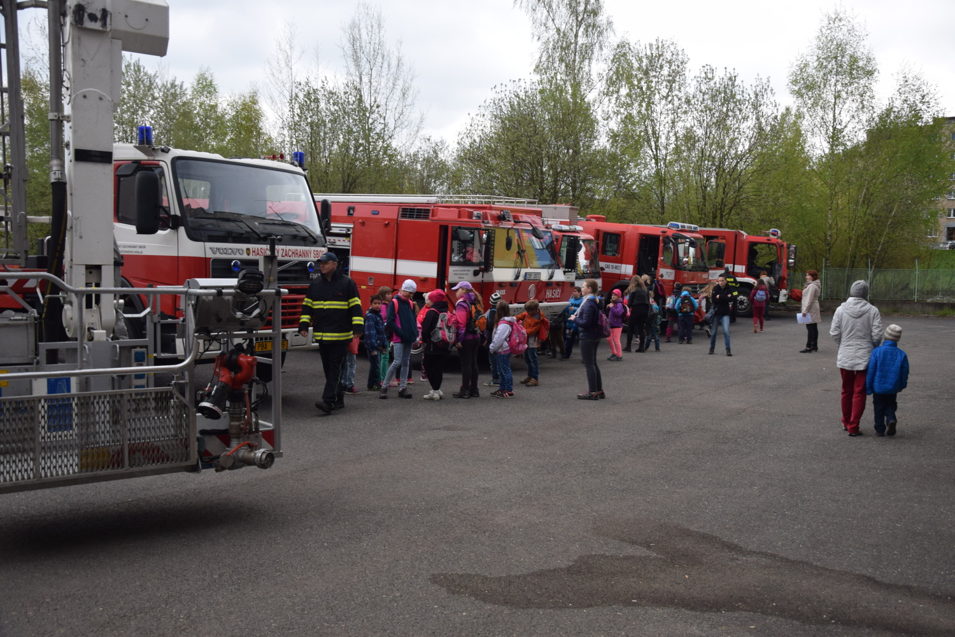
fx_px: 955
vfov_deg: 36.9
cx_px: 478
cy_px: 318
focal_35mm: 36
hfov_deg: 53.1
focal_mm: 24
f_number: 6.3
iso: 400
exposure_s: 1/160
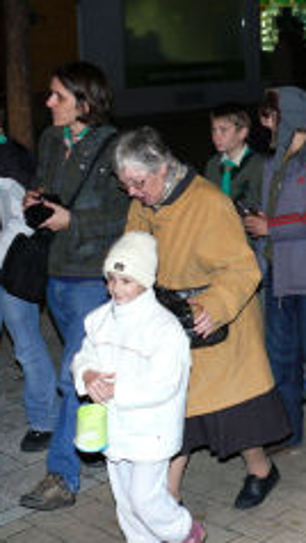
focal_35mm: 72
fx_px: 1038
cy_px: 201
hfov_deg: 15.7
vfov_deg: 29.2
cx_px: 429
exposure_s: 1/30
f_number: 2.8
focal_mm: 7.4
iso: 100
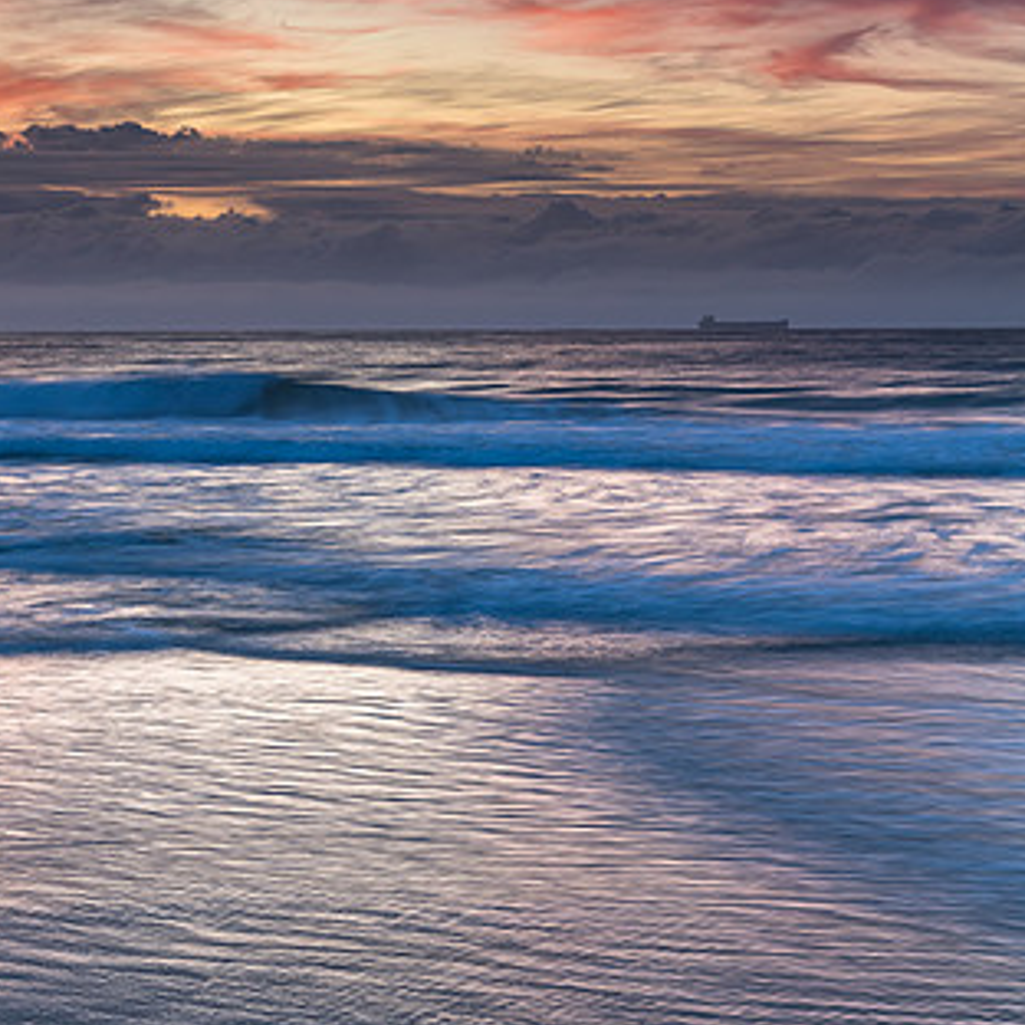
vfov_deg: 17.6
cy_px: 504
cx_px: 437
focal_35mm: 99
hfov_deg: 17.6
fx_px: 3317
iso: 80
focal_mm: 62
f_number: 8
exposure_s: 1.3
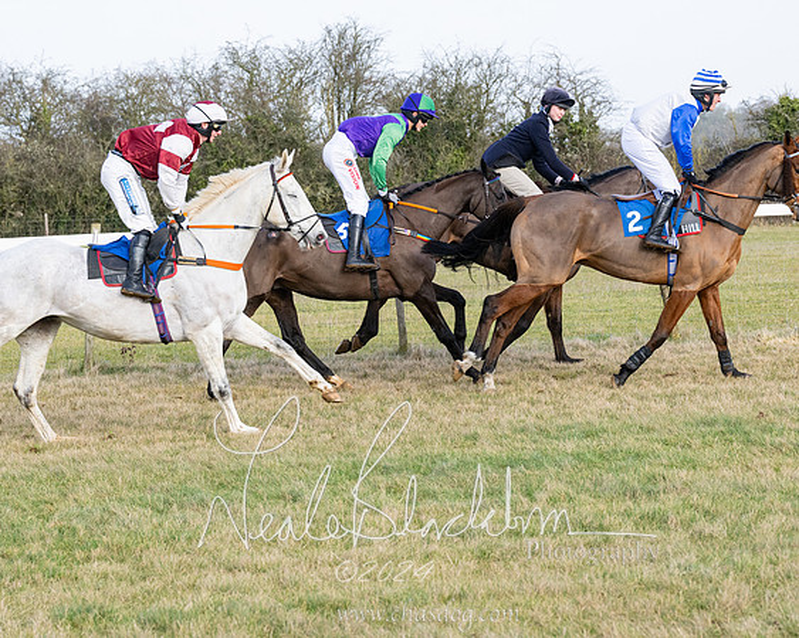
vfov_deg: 11.9
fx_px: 3063
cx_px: 400
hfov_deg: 14.9
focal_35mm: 130
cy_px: 319
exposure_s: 1/1000
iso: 400
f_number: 5
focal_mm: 77
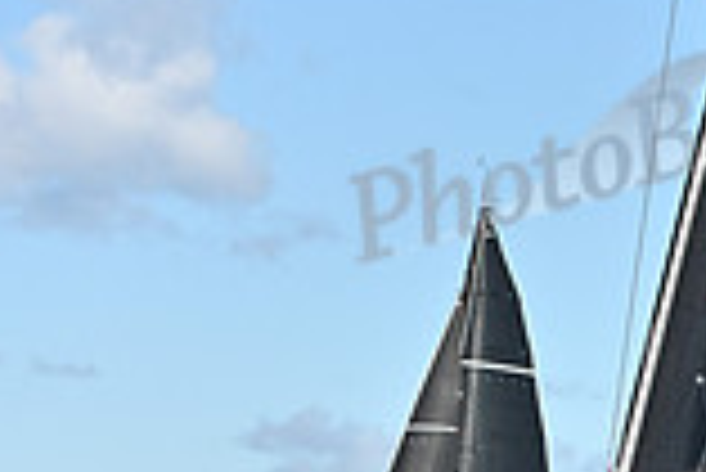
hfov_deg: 6.8
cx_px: 1219
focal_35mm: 295
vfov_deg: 4.6
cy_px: 730
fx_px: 5791
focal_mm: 80
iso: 250
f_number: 5
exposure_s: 1/1000
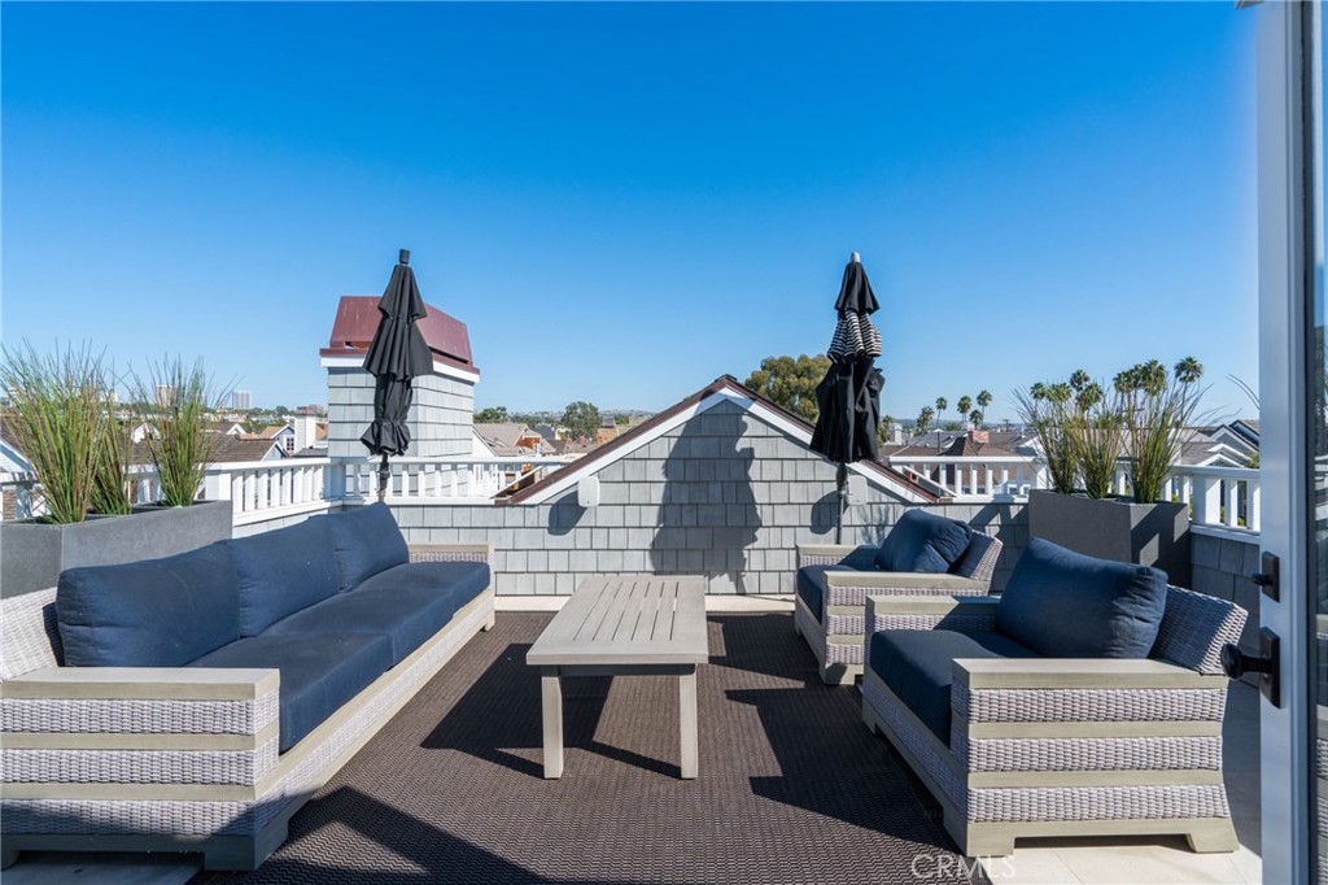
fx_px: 590
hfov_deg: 96.8
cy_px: 442
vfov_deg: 73.7
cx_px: 664
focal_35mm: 16
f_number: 8
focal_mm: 16
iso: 320
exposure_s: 1/3200
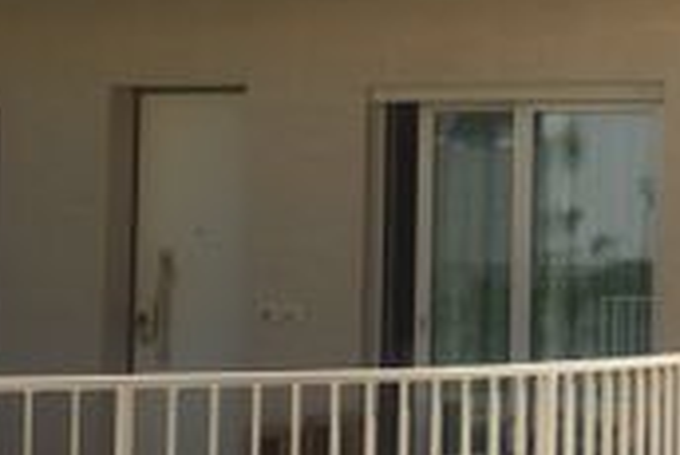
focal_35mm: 105
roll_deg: -1.3
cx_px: 712
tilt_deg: +5.2
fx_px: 1985
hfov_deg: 18.8
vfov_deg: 13.1
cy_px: 166
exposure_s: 1/2639
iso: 32
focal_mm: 4.15
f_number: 2.2
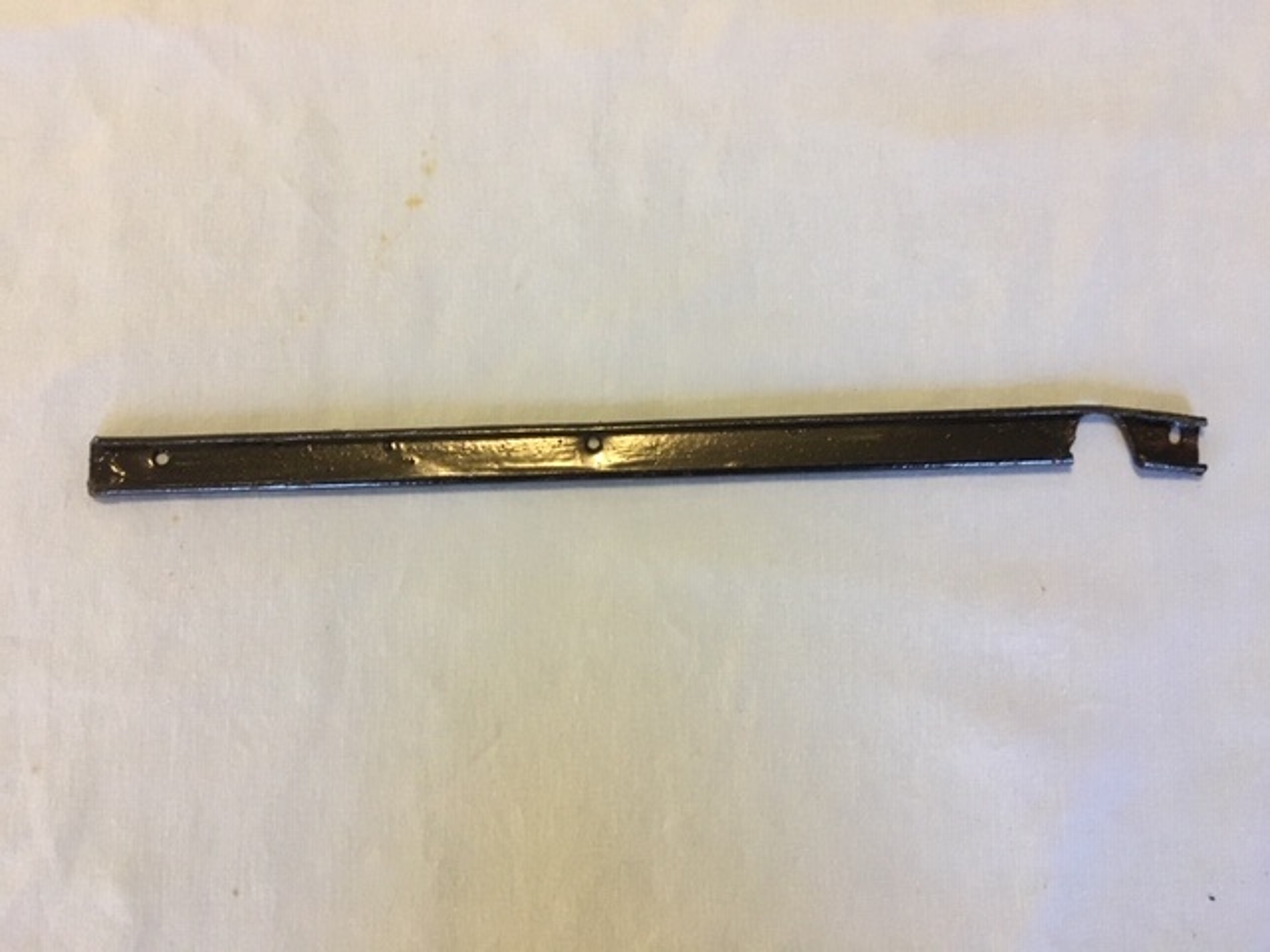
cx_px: 635
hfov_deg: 61.7
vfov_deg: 48.2
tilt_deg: -84.1
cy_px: 476
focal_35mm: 29
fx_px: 1064
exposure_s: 1/17
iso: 250
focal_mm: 4.15
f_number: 2.2
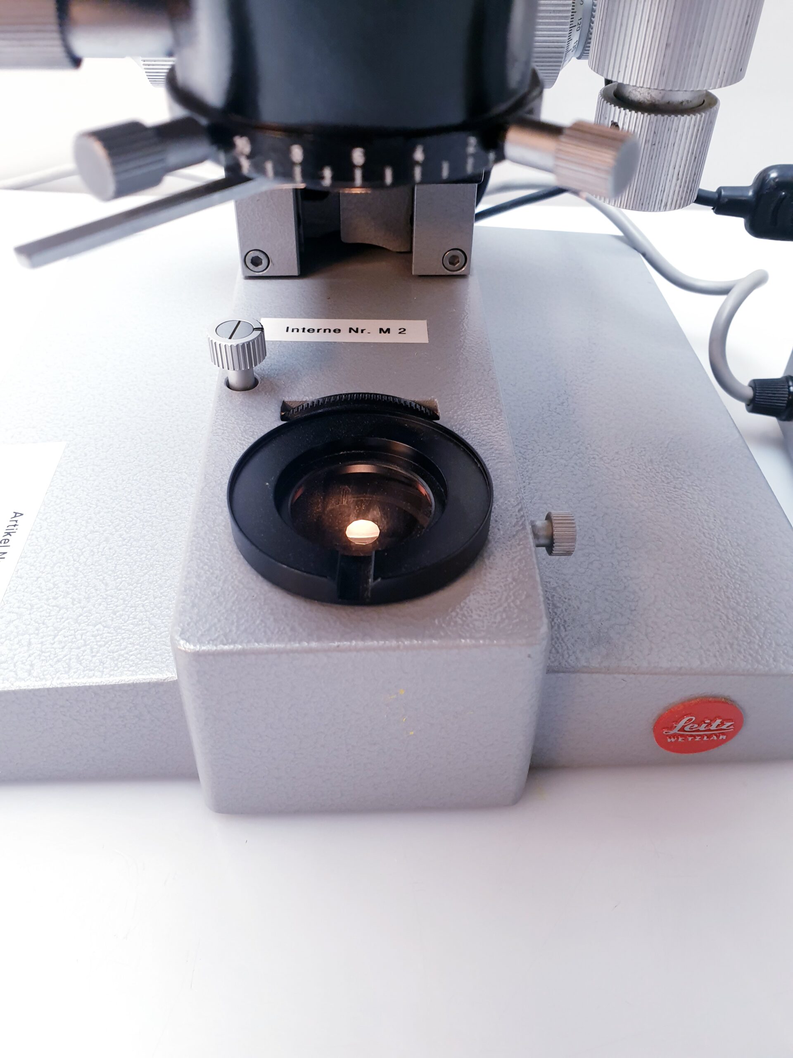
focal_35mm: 26
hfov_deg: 53.1
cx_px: 396
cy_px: 529
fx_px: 794
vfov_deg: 67.3
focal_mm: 4.3
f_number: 2.4
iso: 125
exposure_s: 1/50
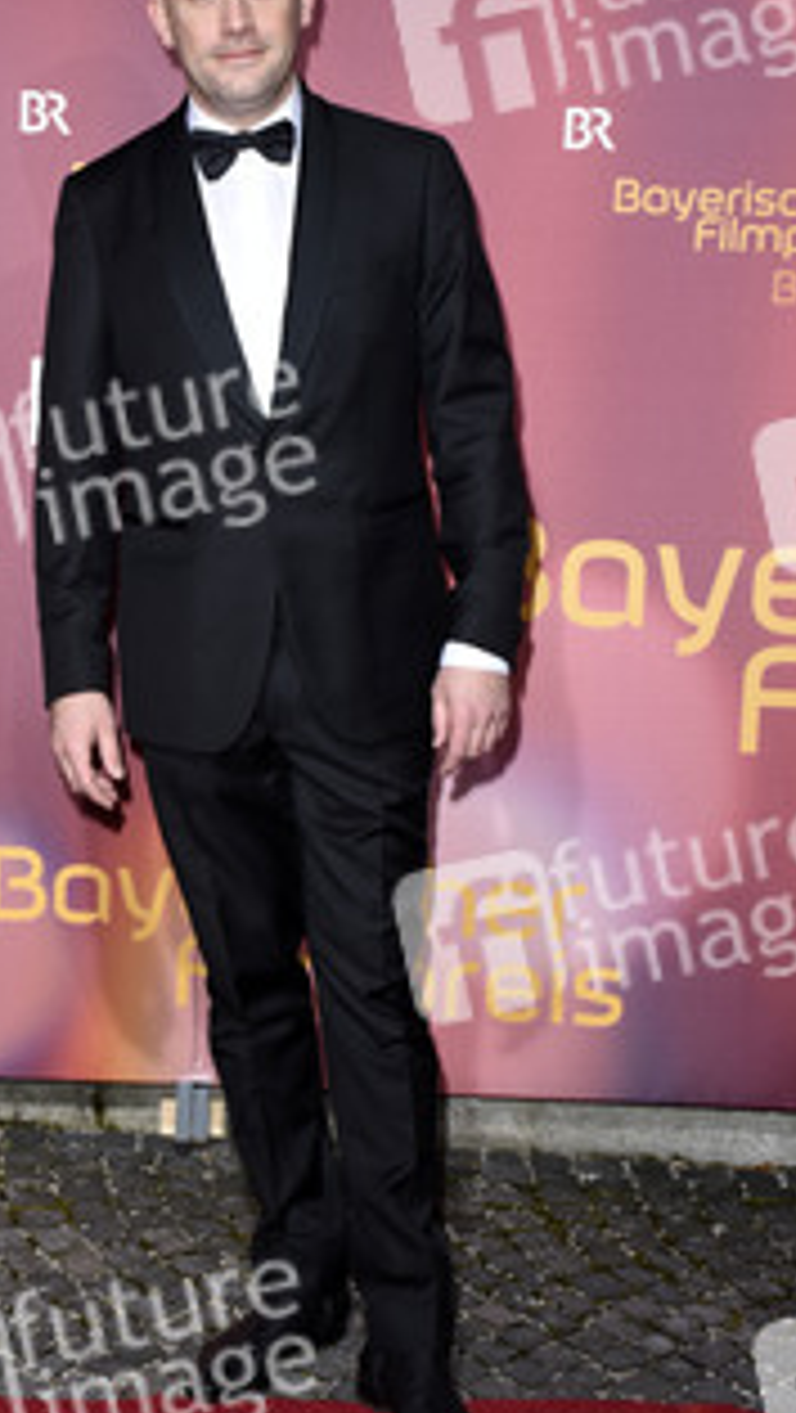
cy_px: 693
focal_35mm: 64
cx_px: 216
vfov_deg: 32.8
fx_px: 2398
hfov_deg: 18.7
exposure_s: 1/160
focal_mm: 32
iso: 320
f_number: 6.3
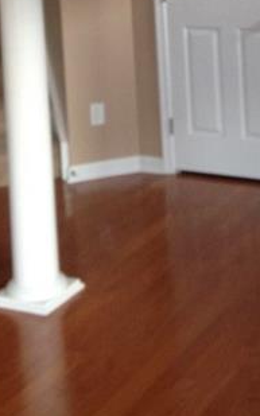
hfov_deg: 15.0
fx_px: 987
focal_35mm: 87
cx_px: 175
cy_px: -42
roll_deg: +2.3
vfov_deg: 22.5
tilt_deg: -4.9
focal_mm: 4.12
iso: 125
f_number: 2.4
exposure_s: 1/20
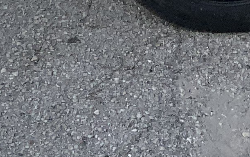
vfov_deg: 5.7
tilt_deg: -16.1
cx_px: 140
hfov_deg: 10.3
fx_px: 1383
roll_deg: -0.3
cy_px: -421
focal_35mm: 203
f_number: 1.8
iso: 20
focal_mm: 3
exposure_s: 1/1577
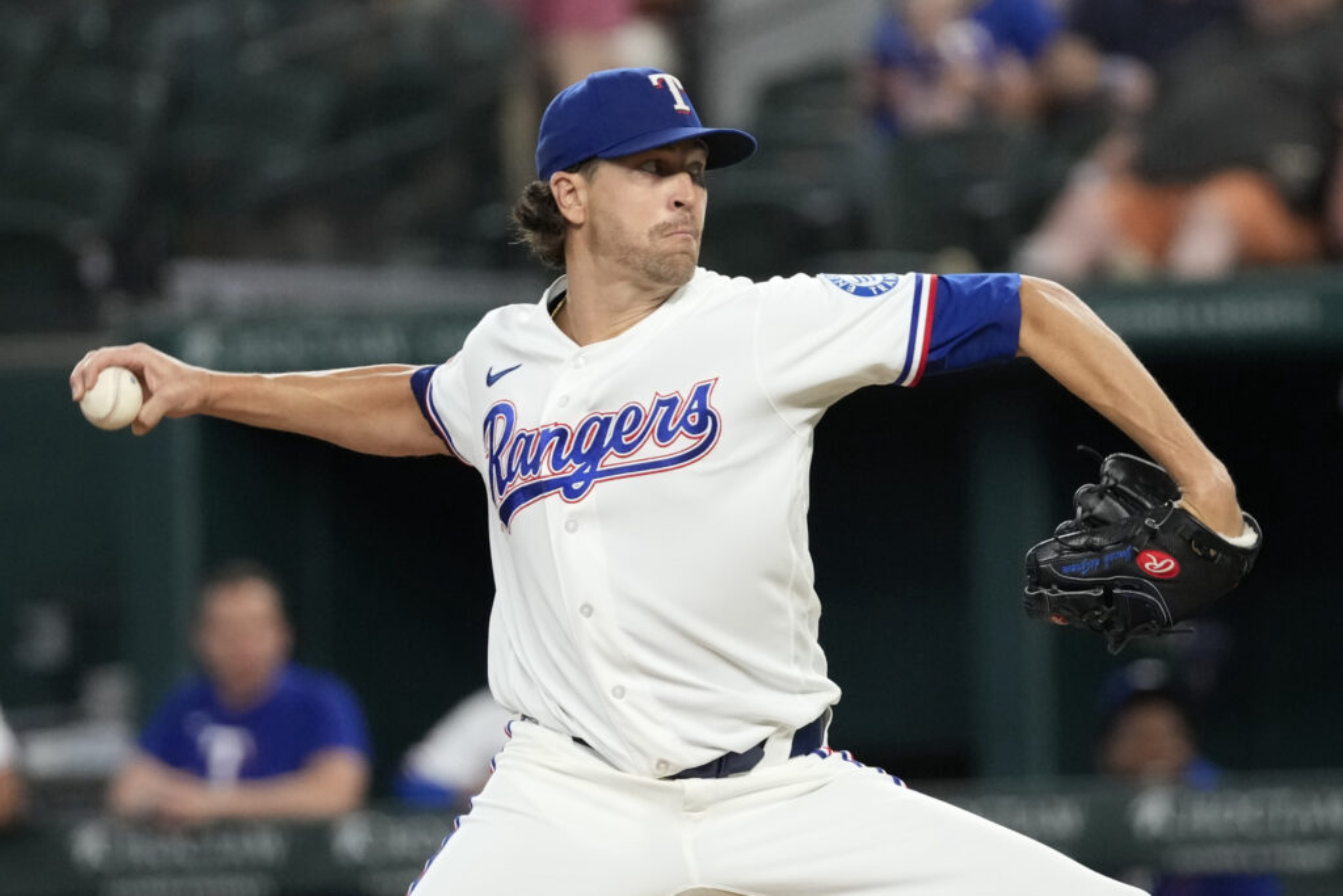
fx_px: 22385
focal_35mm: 600
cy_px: 448
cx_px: 672
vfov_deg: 2.3
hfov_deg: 3.4
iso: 4000
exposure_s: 1/1250
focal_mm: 400
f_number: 4.5
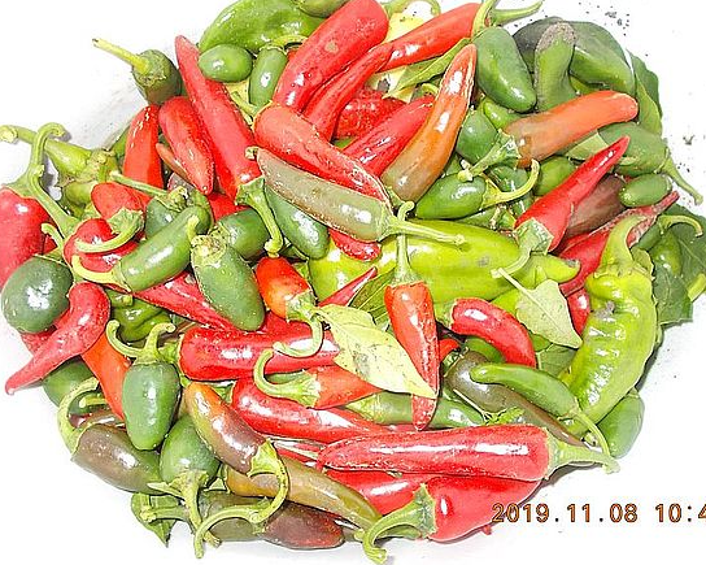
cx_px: 376
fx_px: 585
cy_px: 290
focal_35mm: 28
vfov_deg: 51.5
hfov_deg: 62.2
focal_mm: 4.6
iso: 200
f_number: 3.2
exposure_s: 1/25
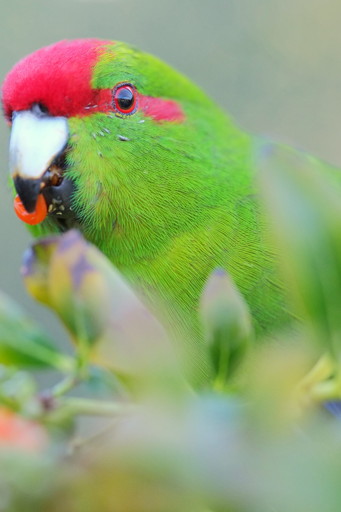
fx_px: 2885
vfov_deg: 10.1
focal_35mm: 203
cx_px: 230
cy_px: 256
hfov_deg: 6.8
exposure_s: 1/550
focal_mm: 90
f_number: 2
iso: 800
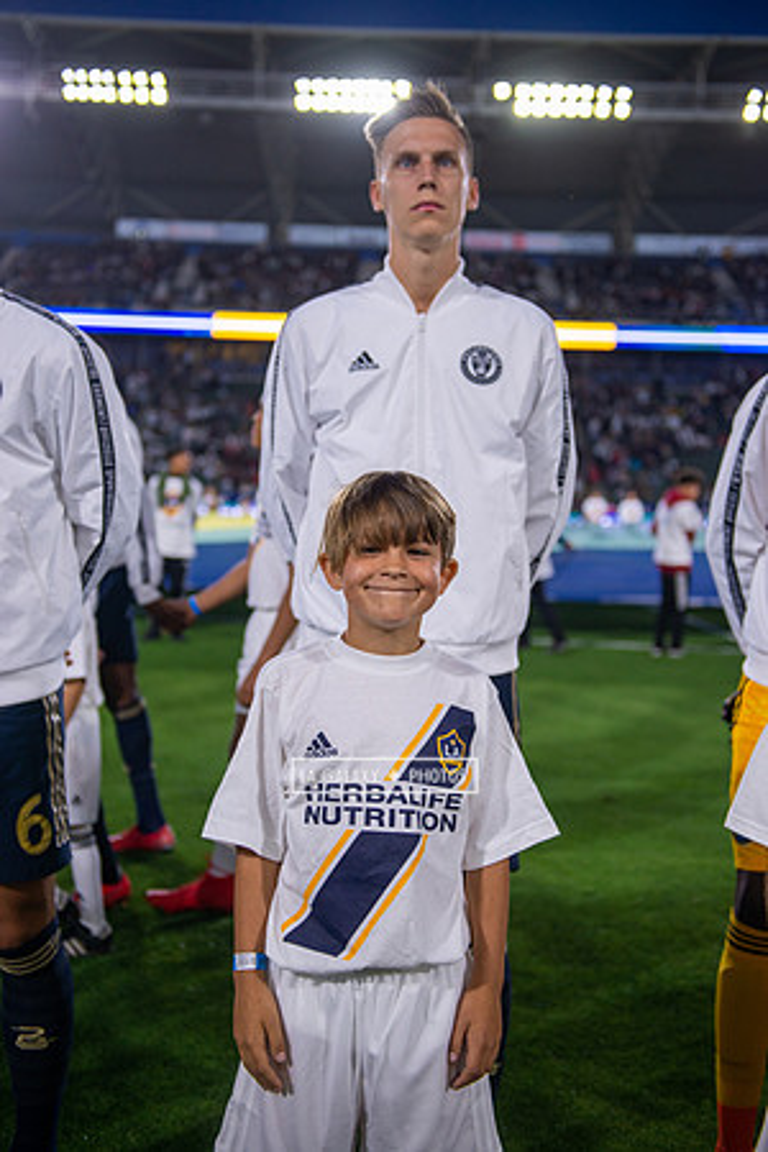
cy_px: 576
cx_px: 384
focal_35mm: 44
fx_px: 1408
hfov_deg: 30.5
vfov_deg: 44.5
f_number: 2.8
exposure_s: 1/1250
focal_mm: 44
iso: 640
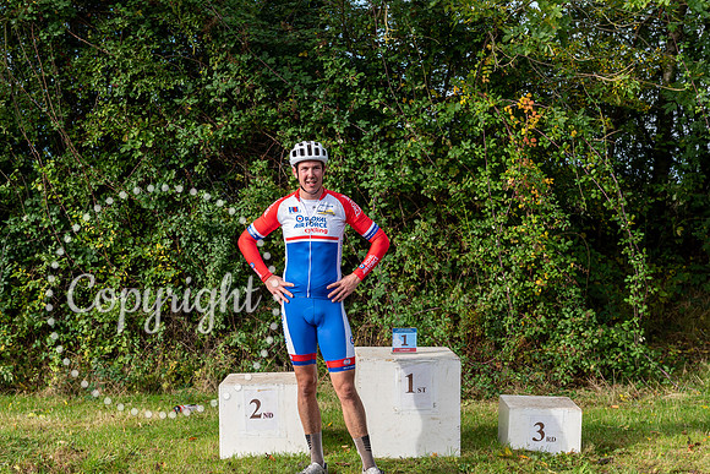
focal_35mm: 60
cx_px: 355
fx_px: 1184
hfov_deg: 33.4
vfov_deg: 22.6
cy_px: 237
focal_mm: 60
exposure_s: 1/400
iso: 200
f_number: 5
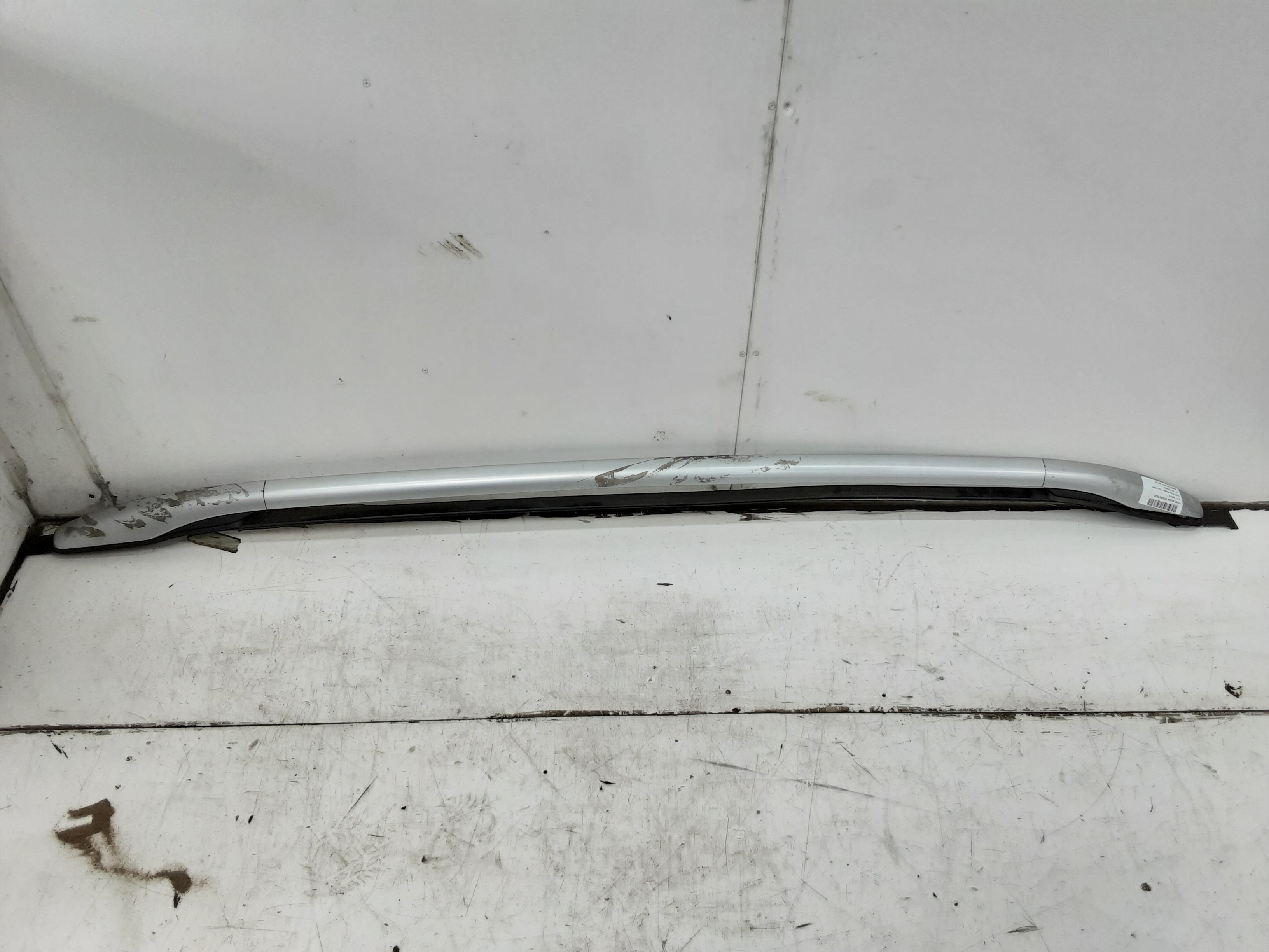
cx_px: 634
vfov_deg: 51.4
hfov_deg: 65.3
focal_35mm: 27
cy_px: 476
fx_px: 990
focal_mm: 2.91
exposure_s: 1/50
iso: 50
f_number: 1.9
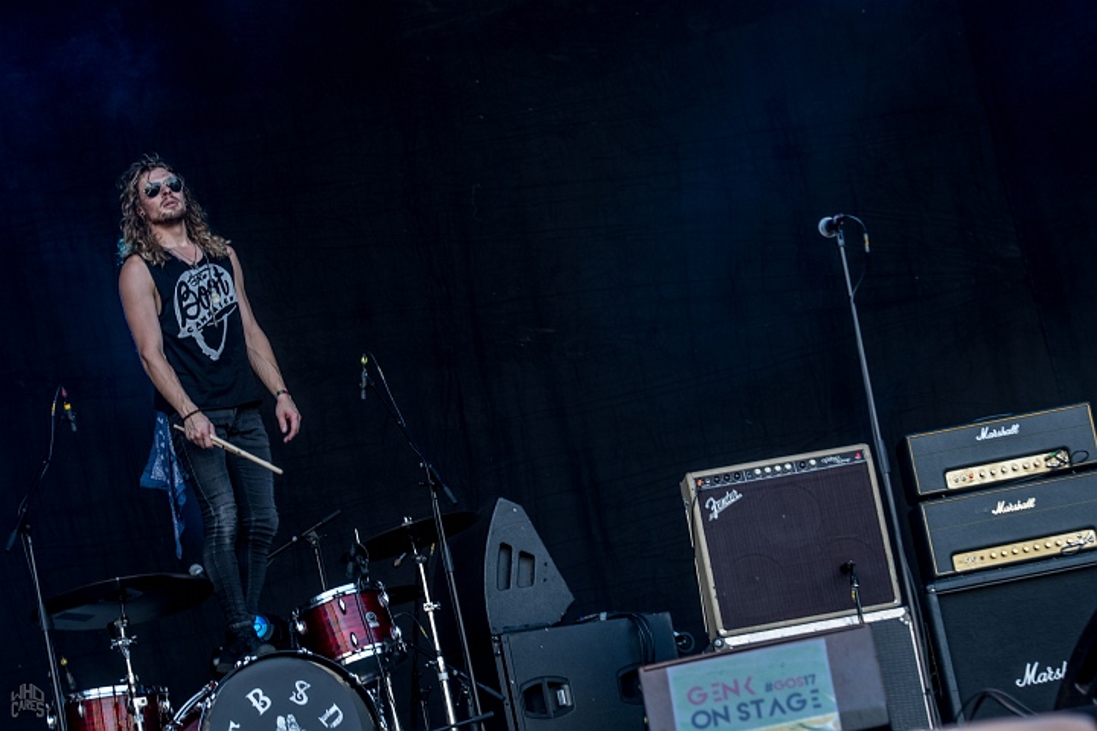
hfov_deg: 14.0
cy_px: 366
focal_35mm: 147
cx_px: 548
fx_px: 4479
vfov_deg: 9.3
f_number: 2.8
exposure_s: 1/100
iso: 100
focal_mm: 98
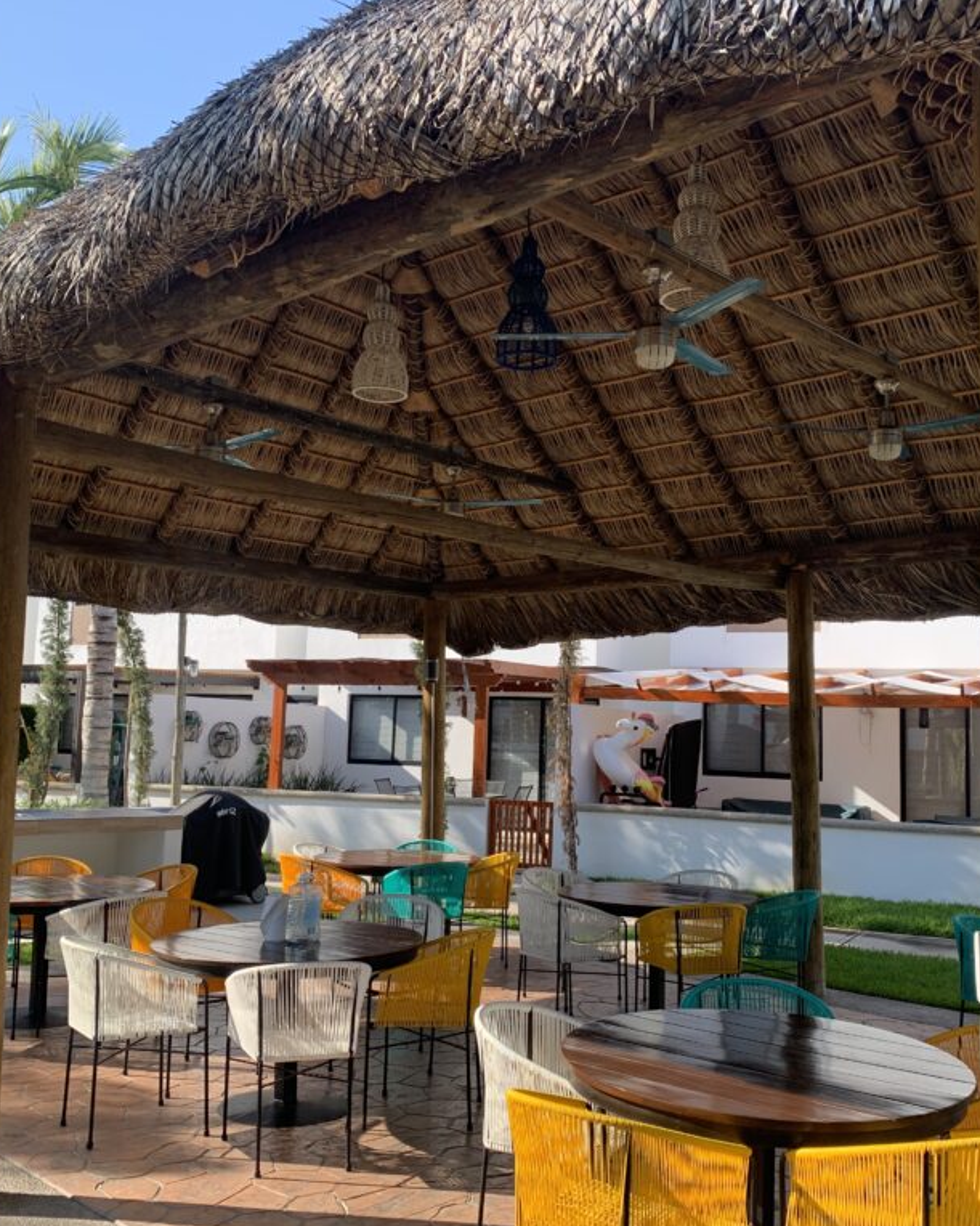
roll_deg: -1.9
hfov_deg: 43.3
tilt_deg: +4.2
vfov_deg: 52.8
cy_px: 615
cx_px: 515
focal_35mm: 34
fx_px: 1233
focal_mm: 4.25
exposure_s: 1/623
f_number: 1.8
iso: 25
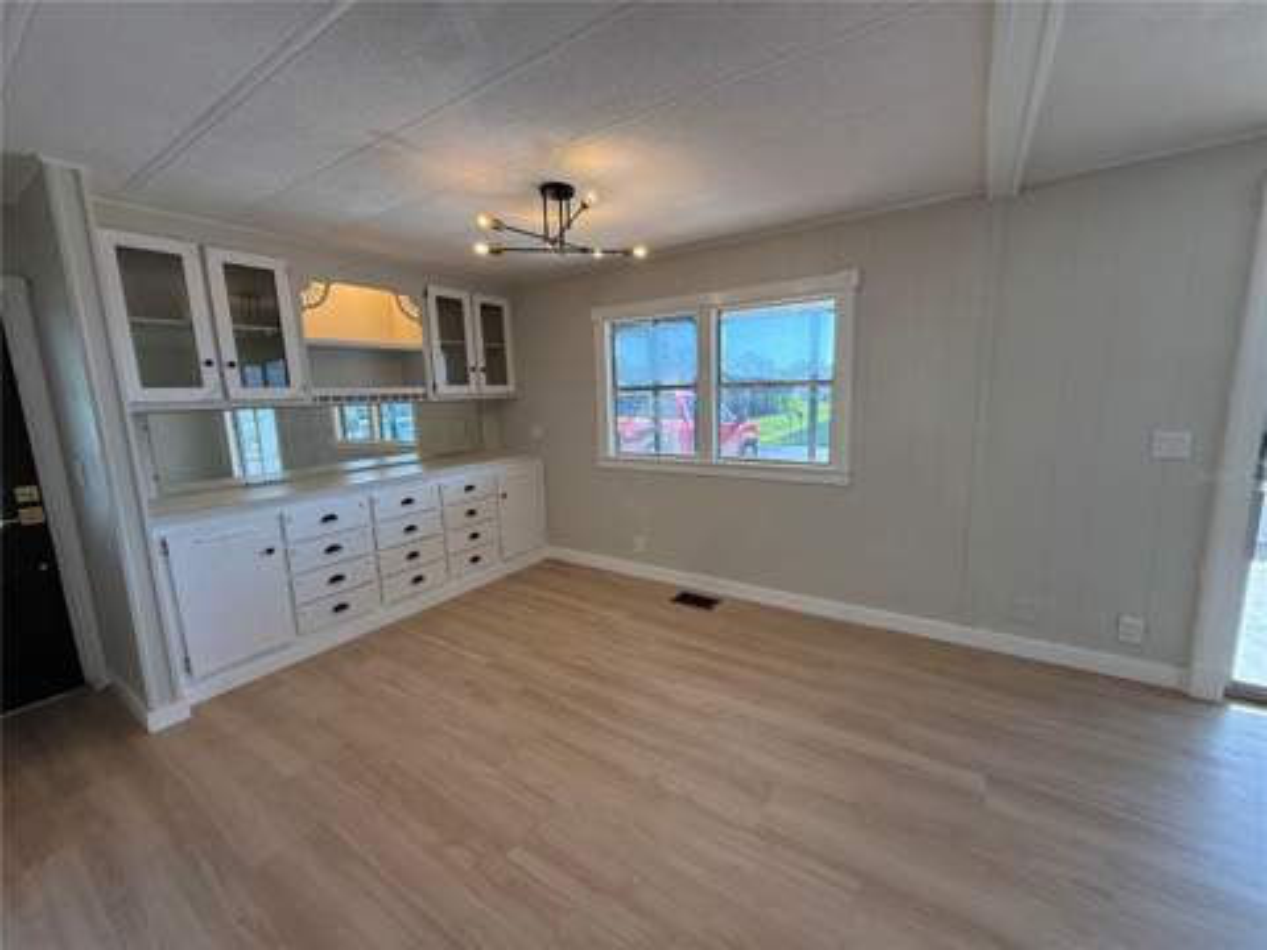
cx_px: 634
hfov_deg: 102.1
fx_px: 512
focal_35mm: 14
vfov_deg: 85.7
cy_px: 475
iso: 64
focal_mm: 2.22
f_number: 2.2
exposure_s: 1/165
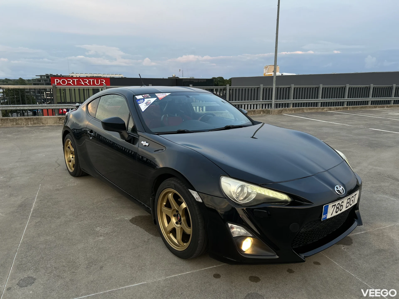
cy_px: 150
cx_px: 200
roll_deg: +0.0
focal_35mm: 26
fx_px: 300
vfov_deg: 53.1
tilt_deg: -12.6
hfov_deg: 67.3
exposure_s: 1/119
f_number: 1.5
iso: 40
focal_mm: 5.7
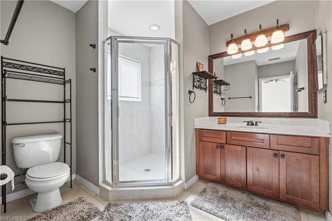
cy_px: 110
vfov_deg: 73.7
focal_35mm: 16
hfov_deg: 96.8
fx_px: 147
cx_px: 166
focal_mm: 16
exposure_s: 1/1.67
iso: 100
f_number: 8
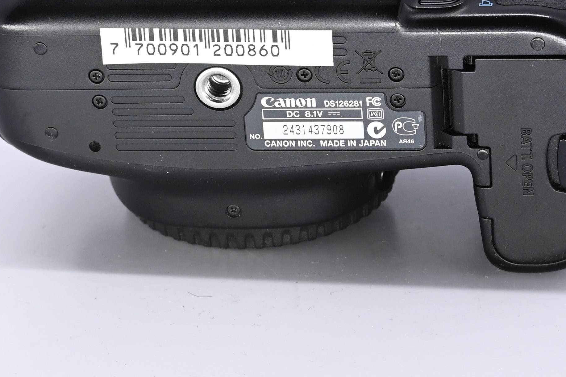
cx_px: 317
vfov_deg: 8.5
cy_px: 76
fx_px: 2531
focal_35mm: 161
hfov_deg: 12.8
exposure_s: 1/160
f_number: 9
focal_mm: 50
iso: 500
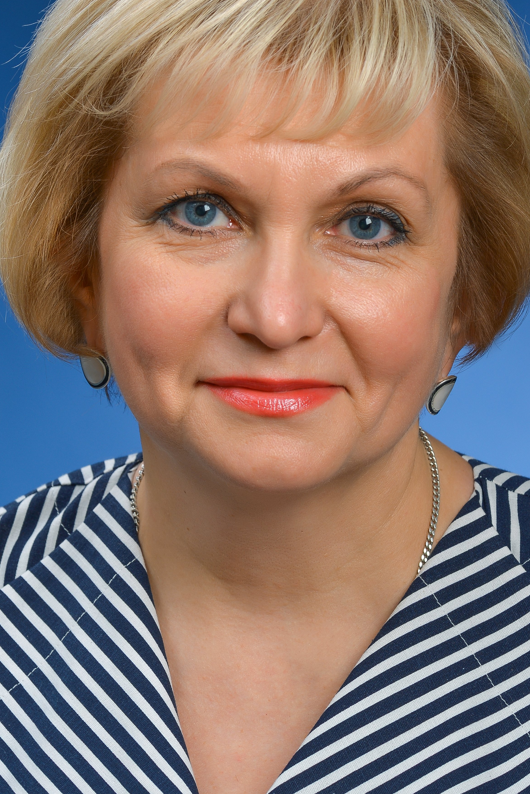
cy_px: 434
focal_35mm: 276
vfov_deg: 7.5
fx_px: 6090
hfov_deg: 5.0
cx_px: 266
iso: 100
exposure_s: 1/160
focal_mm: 160
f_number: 8
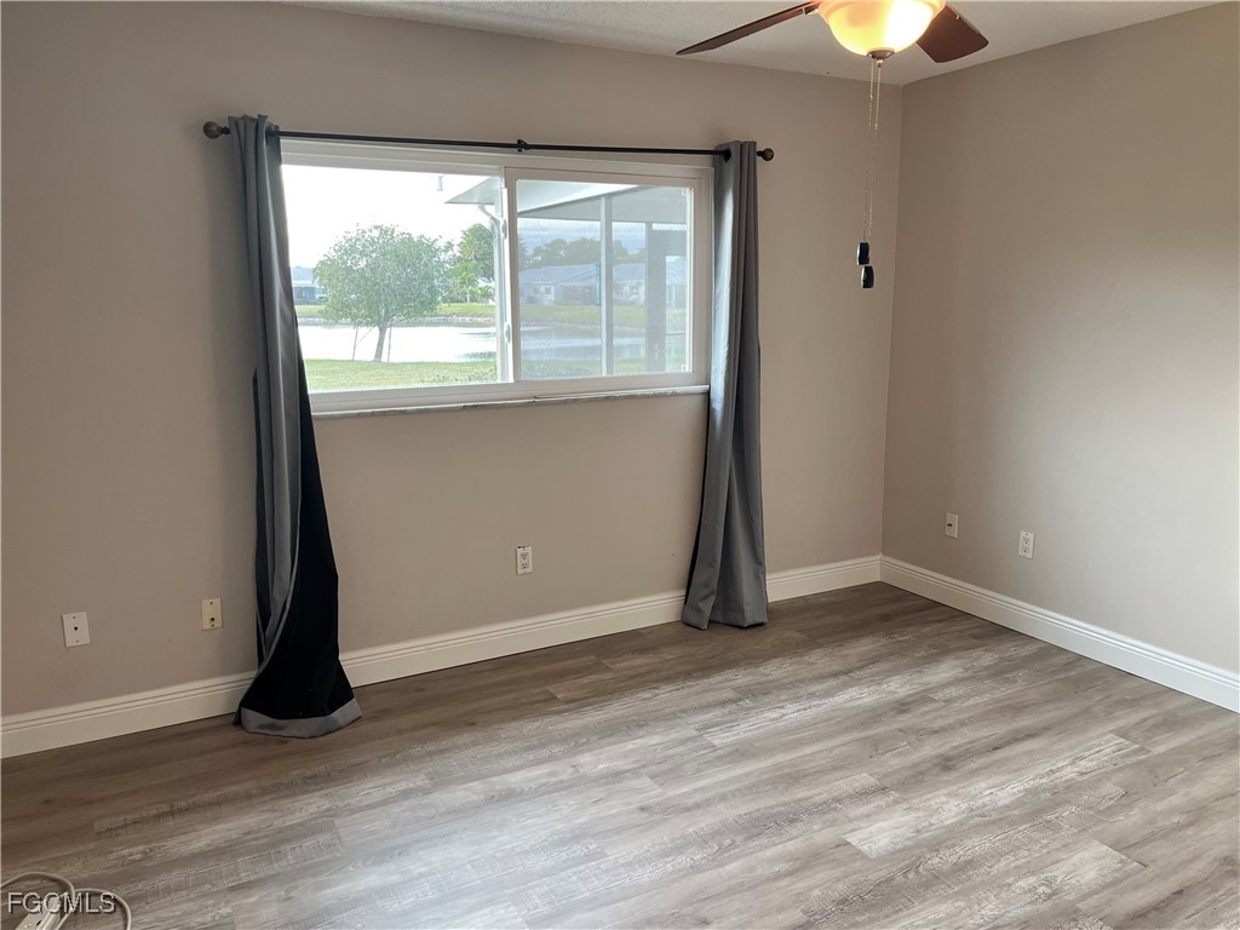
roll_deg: +0.0
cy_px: 465
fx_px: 931
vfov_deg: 53.1
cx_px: 620
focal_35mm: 26
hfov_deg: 67.3
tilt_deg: -10.9
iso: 100
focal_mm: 5.1
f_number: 1.6
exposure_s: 1/120
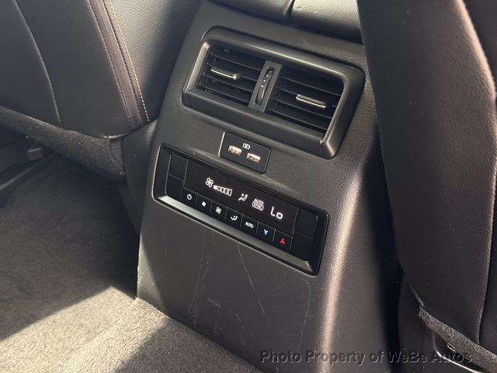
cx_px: 248
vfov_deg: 30.3
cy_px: 186
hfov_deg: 39.7
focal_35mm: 48
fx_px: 689
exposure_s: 1/60
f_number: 1.78
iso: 250
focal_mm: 6.76
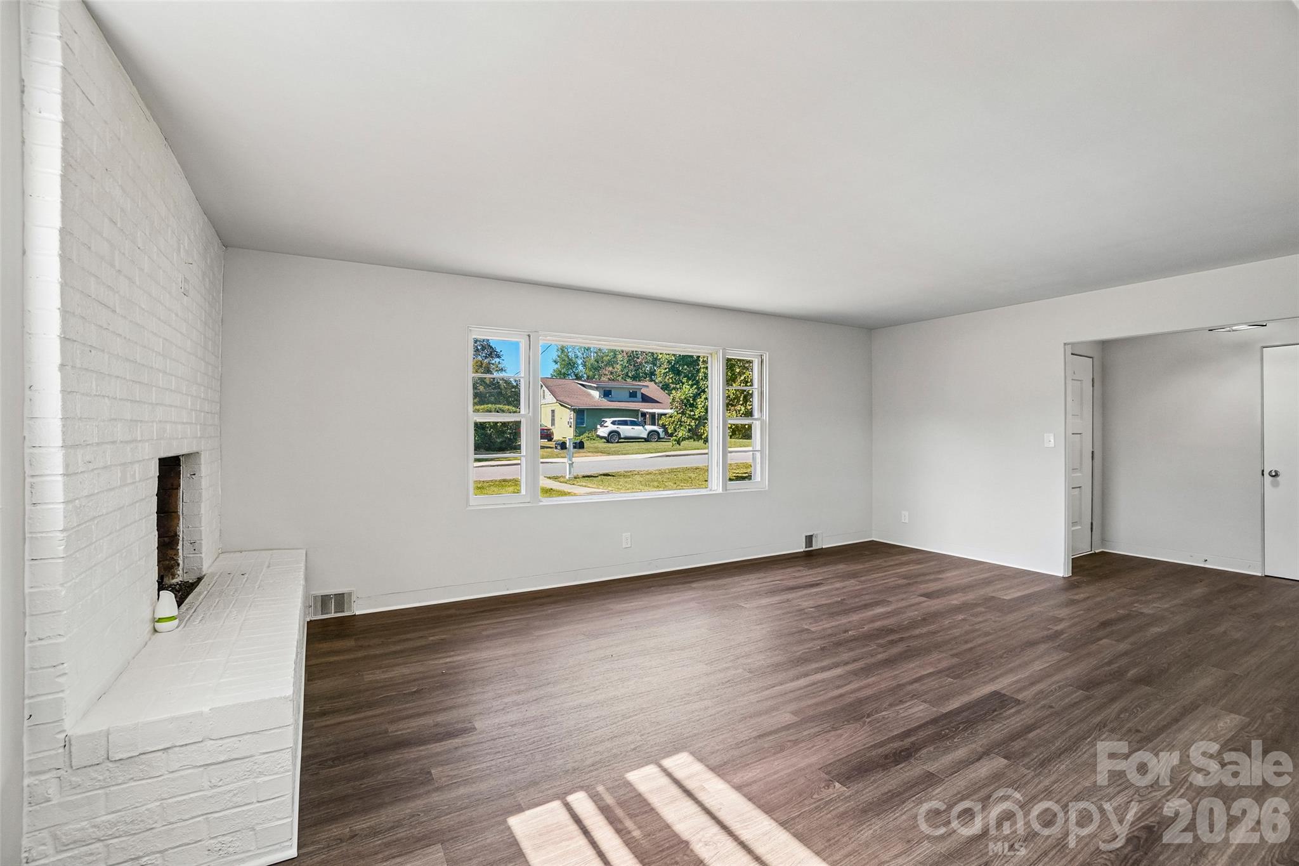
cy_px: 433
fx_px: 541
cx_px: 650
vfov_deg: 77.3
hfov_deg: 100.4
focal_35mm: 15
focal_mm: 10
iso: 125
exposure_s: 1/30
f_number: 8
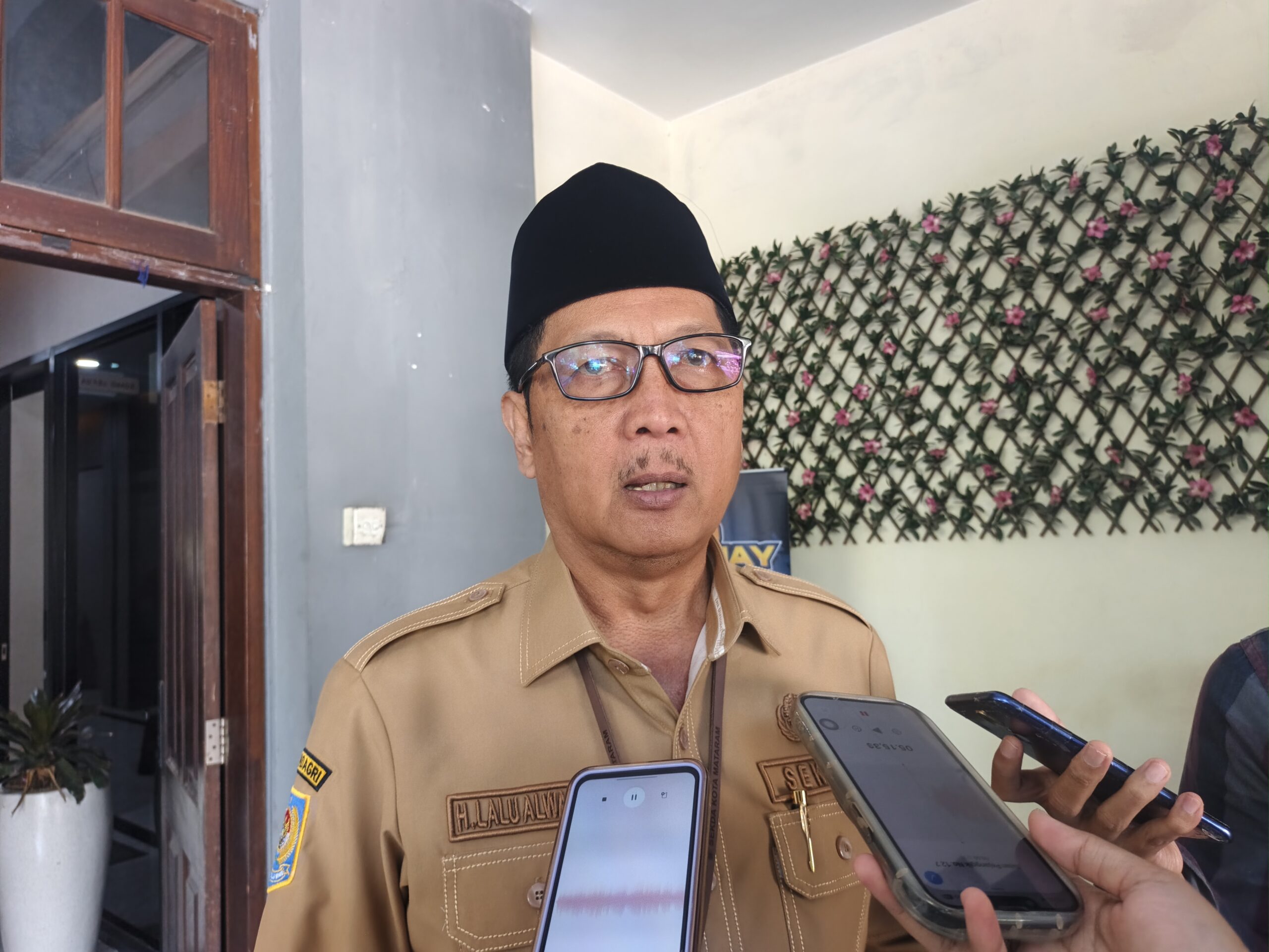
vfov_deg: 58.9
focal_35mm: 23
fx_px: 843
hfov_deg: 73.9
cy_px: 476
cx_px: 634
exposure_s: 1/50
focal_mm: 5.56
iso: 419
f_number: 1.8
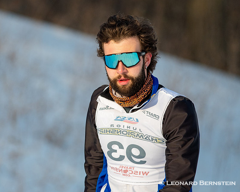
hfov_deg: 3.1
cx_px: 65
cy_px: 97
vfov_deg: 2.5
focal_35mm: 623
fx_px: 4424
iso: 400
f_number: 4
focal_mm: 300
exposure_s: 1/2500
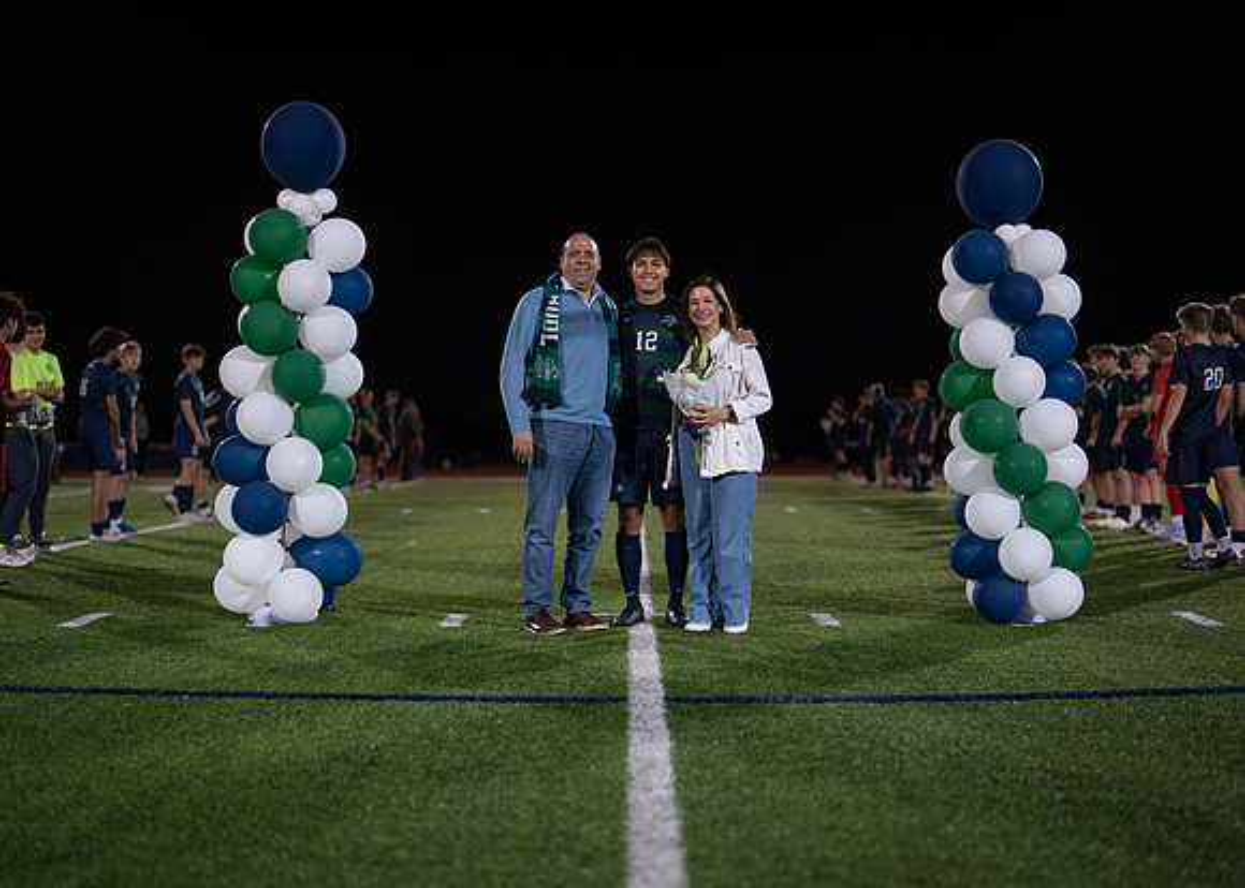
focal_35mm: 52
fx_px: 1852
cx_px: 622
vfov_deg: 27.0
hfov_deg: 37.2
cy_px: 444
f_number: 1.2
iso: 250
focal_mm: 50
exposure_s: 1/500
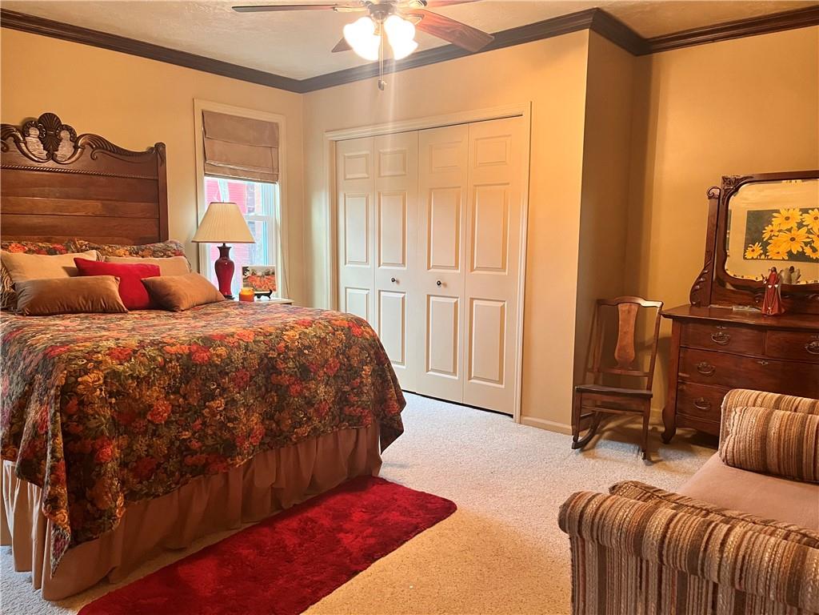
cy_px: 308
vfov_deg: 53.1
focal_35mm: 26
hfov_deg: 67.3
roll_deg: -0.4
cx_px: 410
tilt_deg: -6.3
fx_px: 615
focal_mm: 5.1
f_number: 1.6
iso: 400
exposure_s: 1/60
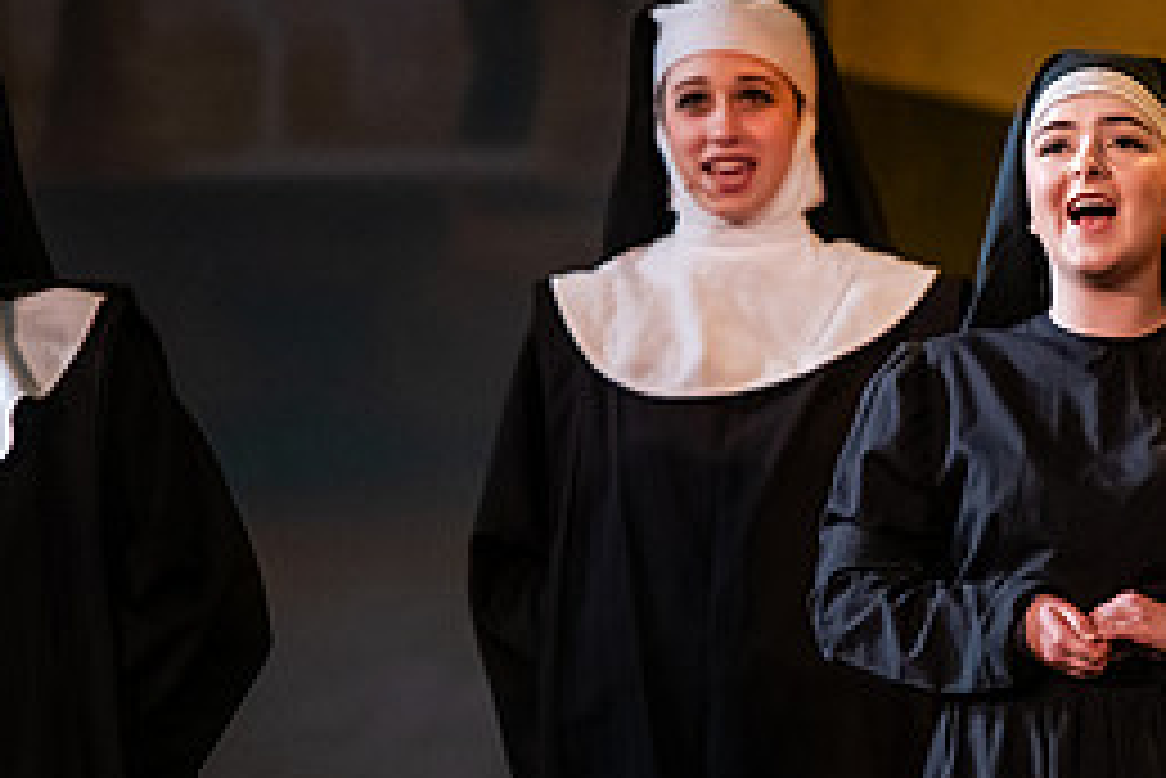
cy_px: 456
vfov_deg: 3.3
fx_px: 13416
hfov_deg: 5.0
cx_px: 1094
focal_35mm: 414
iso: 4000
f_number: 3.2
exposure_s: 1/200
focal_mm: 185
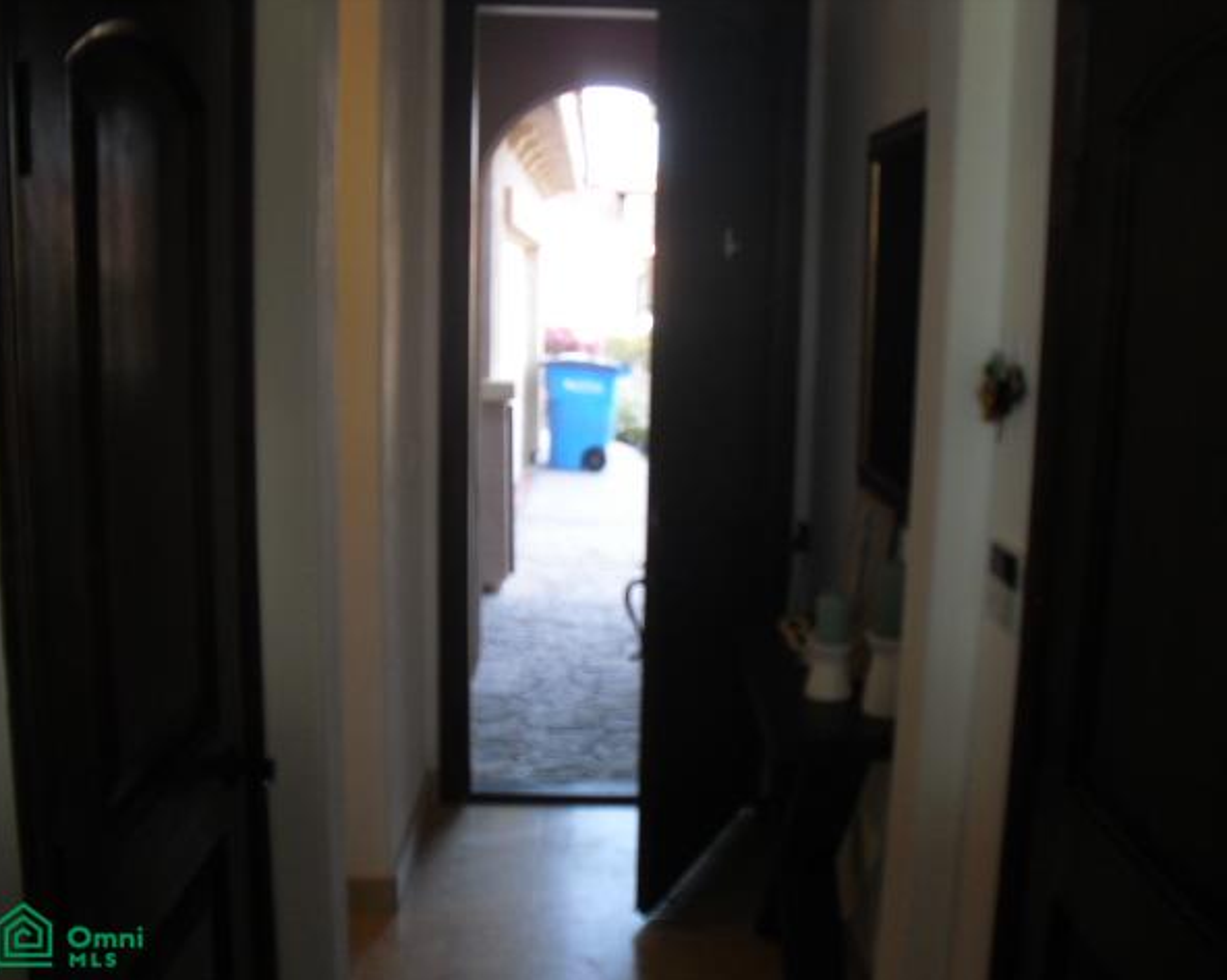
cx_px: 632
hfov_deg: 48.0
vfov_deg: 39.1
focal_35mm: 38
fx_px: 1379
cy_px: 493
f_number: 3.1
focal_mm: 6.3
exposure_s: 1/60
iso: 200
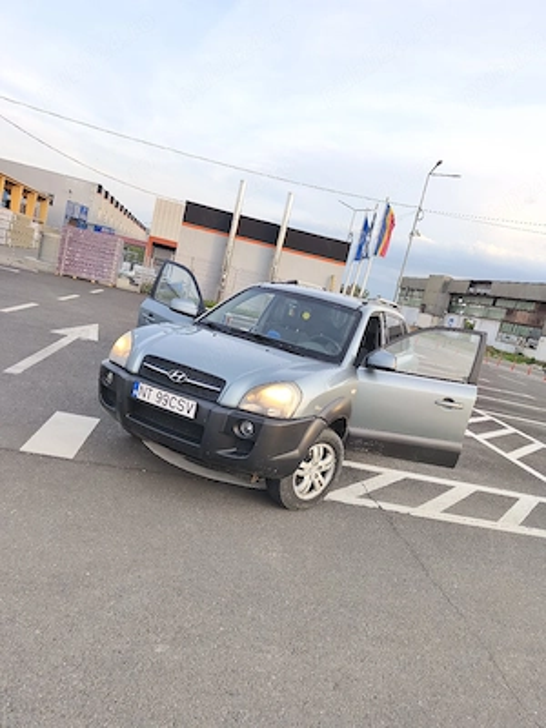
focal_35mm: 23
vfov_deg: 73.9
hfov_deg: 58.9
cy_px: 364
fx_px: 484
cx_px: 273
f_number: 1.65
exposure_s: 1/100
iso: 64
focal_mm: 6.18
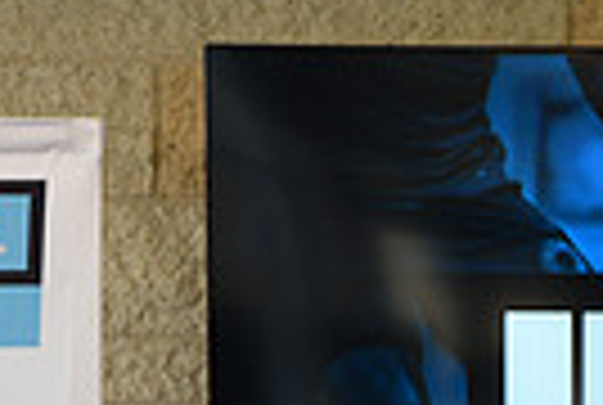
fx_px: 4499
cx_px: 738
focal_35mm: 268
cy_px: 839
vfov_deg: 5.1
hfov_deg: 7.6
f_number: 2.8
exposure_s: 1/60
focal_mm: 62
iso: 400
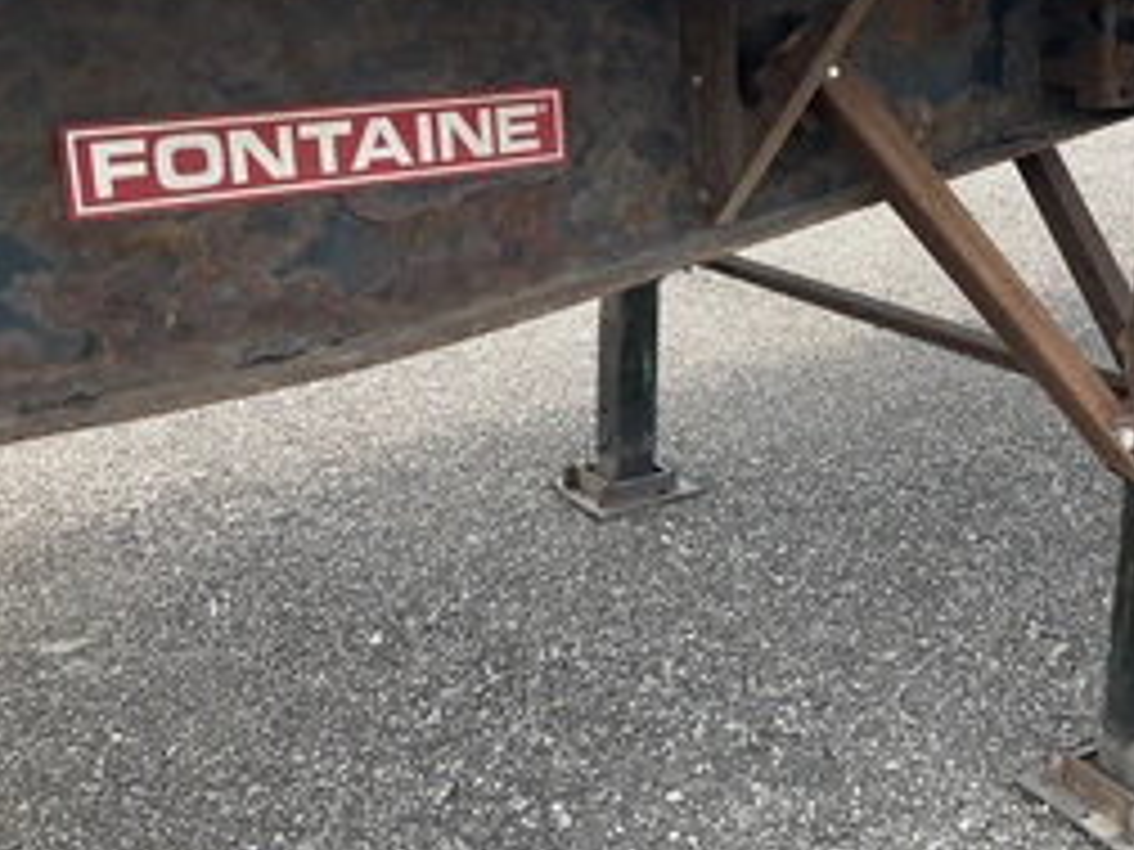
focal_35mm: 46
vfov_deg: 31.1
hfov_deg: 40.3
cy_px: 247
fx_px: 1507
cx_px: 824
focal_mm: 3
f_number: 1.8
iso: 25
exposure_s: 1/435
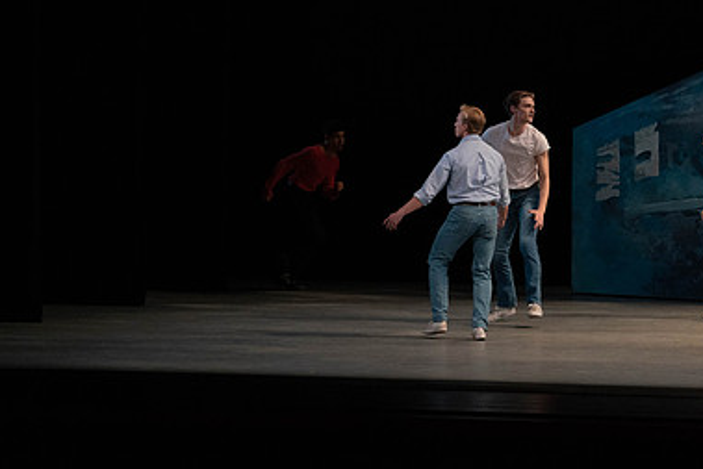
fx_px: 3555
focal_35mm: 182
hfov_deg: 11.3
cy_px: 134
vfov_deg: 7.5
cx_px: 506
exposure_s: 1/400
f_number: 4.5
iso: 3200
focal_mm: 119
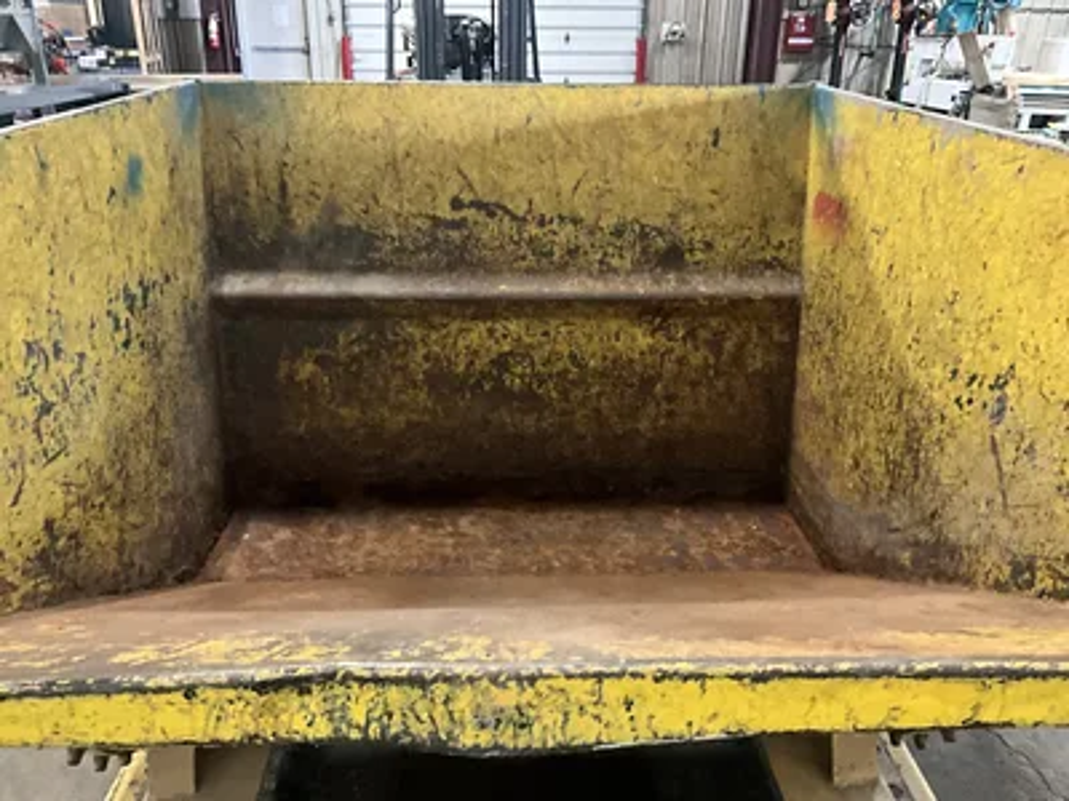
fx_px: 896
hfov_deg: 61.7
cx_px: 534
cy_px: 400
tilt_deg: -25.5
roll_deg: -1.1
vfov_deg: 48.2
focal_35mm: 29
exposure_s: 1/30
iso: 400
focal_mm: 3
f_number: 1.8
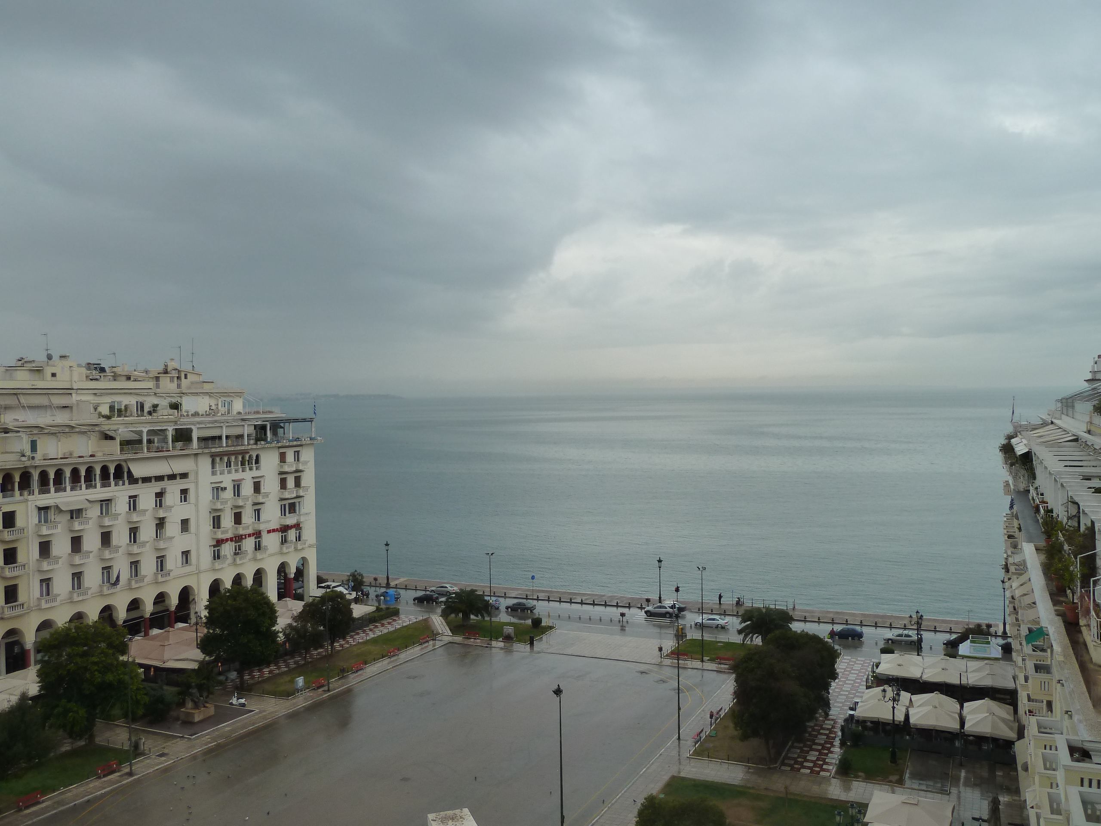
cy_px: 413
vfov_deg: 46.8
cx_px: 550
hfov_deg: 60.0
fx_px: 954
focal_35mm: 30
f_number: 4
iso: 125
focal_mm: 5
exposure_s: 1/125
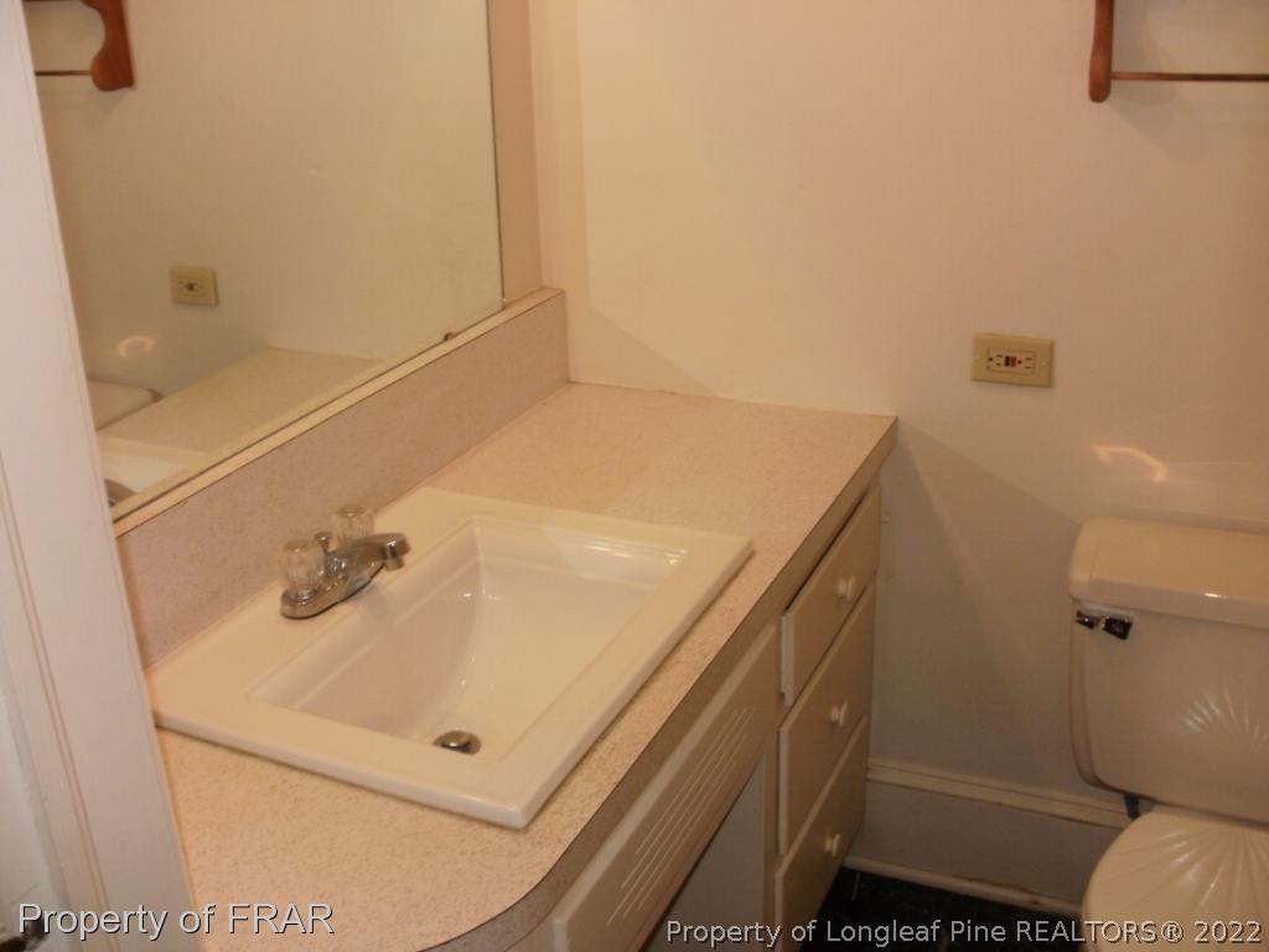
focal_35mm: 36
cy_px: 476
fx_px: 1320
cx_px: 634
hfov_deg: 51.4
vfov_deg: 39.7
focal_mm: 6.3
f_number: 3.5
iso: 125
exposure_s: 1/30
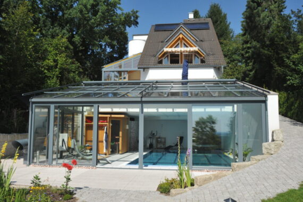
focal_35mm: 30
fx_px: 252
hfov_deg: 62.0
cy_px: 101
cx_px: 152
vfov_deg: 43.5
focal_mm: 20
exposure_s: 1/800
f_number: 14
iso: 640
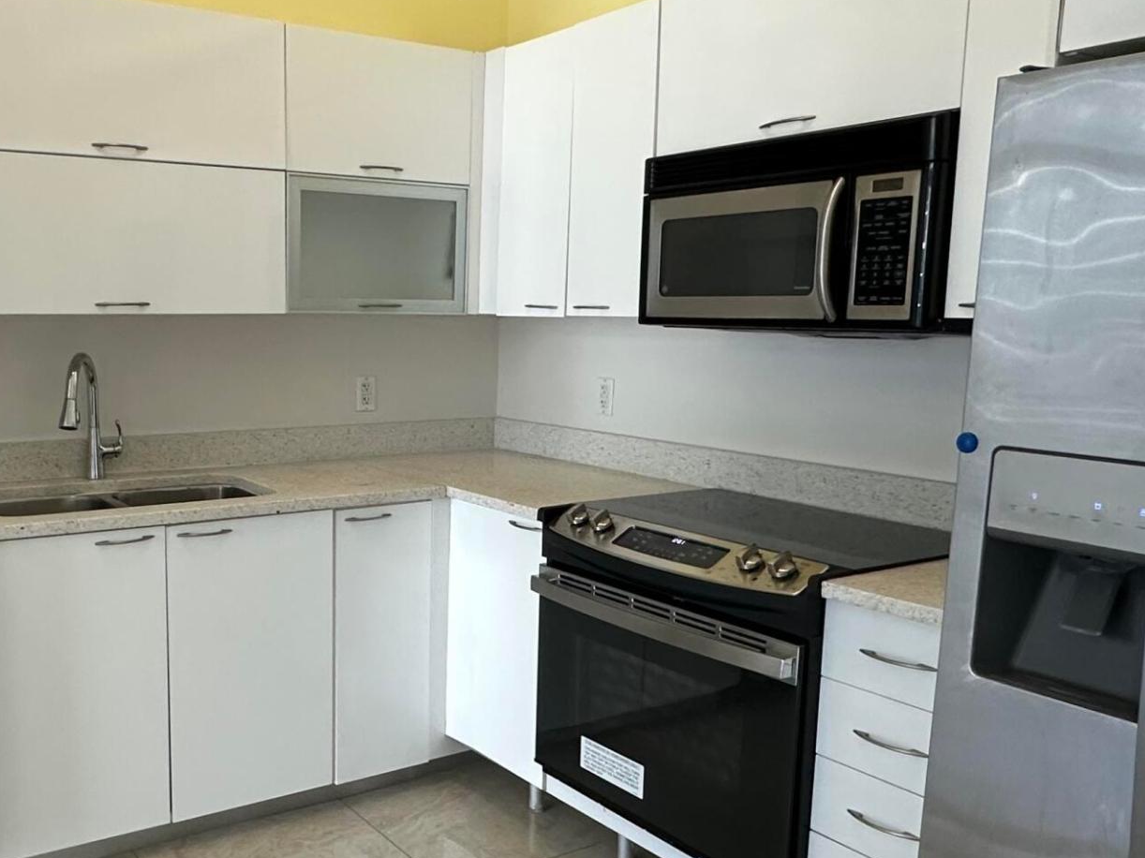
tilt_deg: -9.1
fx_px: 1091
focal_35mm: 33
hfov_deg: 54.1
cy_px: 481
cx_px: 366
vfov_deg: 42.9
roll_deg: -0.3
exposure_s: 1/120
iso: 250
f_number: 2.2
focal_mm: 2.22
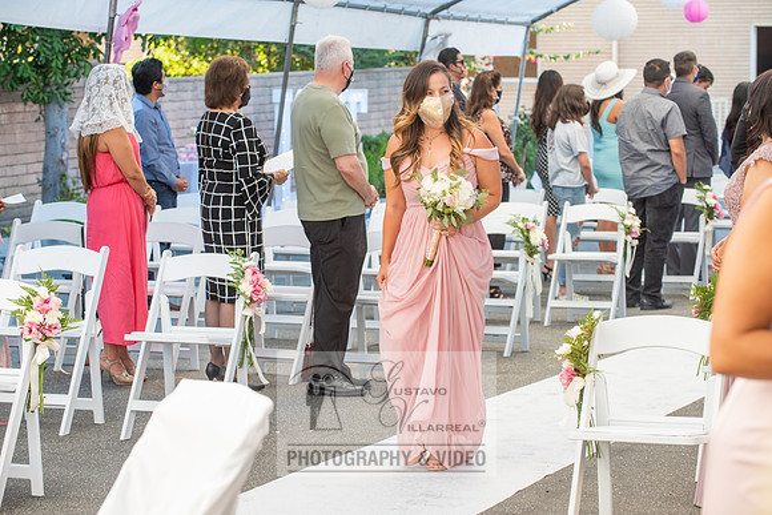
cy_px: 258
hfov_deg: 18.6
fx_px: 2360
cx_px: 386
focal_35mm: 110
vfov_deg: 12.5
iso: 640
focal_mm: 105
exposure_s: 1/125
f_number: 5.6
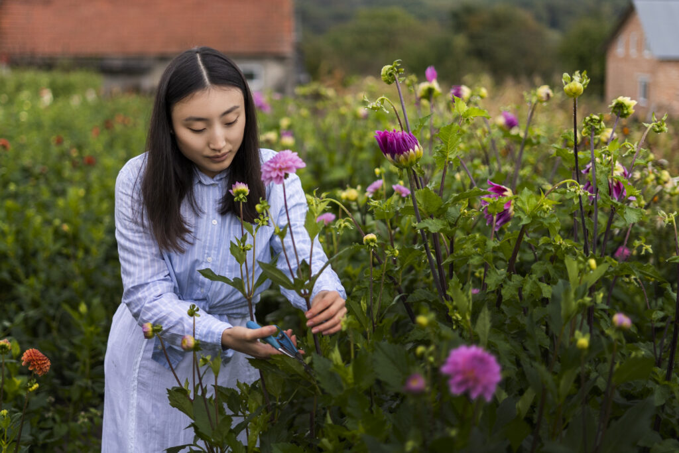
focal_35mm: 50
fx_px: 943
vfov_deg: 27.0
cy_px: 226
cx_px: 340
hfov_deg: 39.6
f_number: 1.8
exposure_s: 1/320
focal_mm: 50
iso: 400
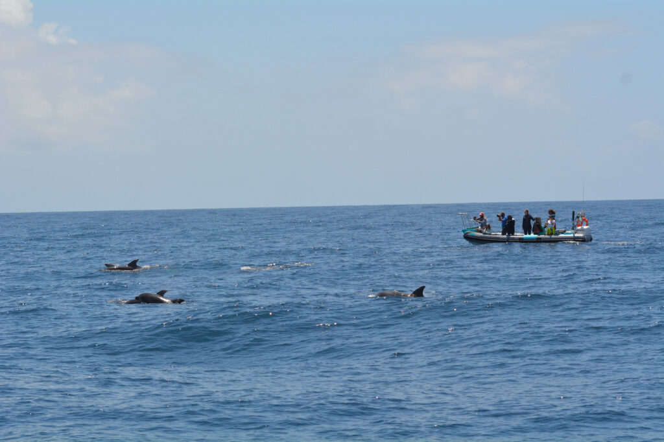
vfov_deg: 13.0
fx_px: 1936
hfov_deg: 19.5
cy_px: 221
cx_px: 332
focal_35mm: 105
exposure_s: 1/1600
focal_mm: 70
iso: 400
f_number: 7.1
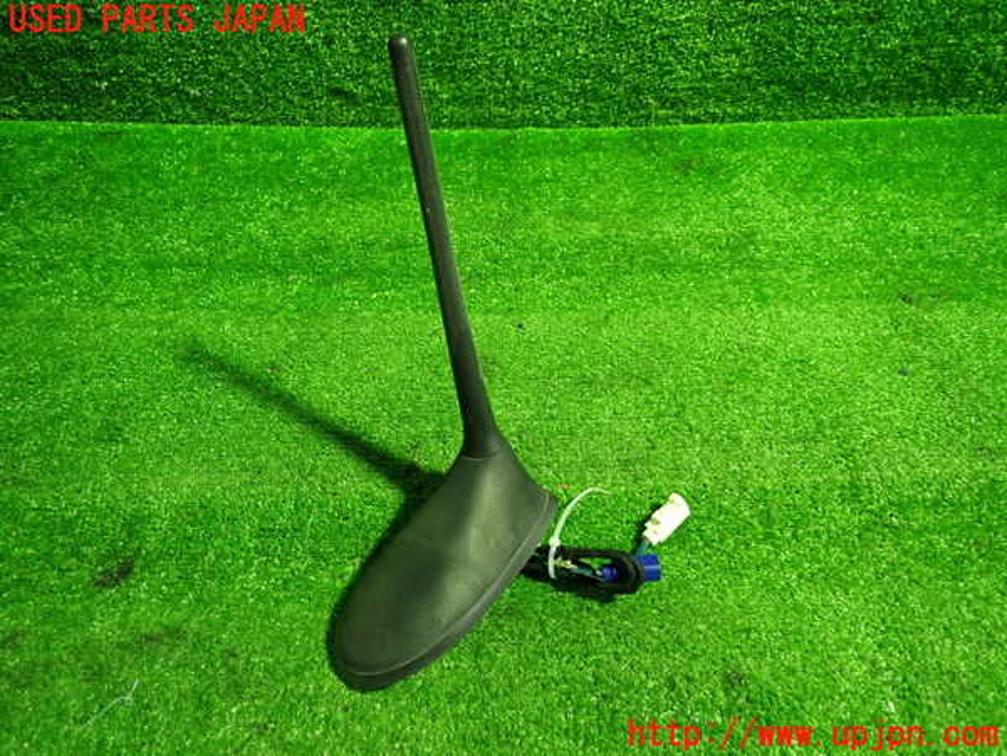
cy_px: 378
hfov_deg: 69.4
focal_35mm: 25
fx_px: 727
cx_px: 504
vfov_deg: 54.9
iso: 320
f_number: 2
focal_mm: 4.5
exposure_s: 1/30
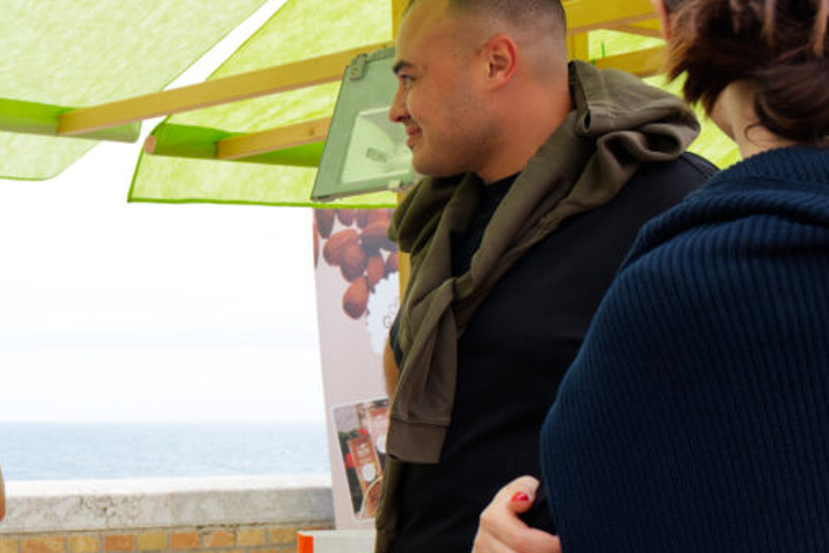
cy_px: 431
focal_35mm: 78
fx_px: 1797
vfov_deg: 17.4
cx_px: -47
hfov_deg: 24.5
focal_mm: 33
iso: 640
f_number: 6.3
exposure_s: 1/125
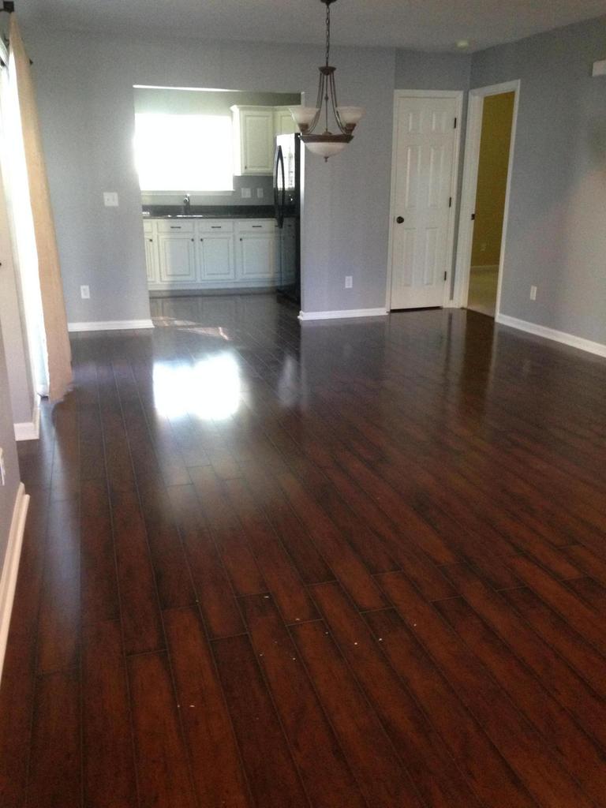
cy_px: 404
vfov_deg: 55.4
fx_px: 770
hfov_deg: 42.9
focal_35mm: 33
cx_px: 303
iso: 320
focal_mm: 4.12
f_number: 2.4
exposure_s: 1/17
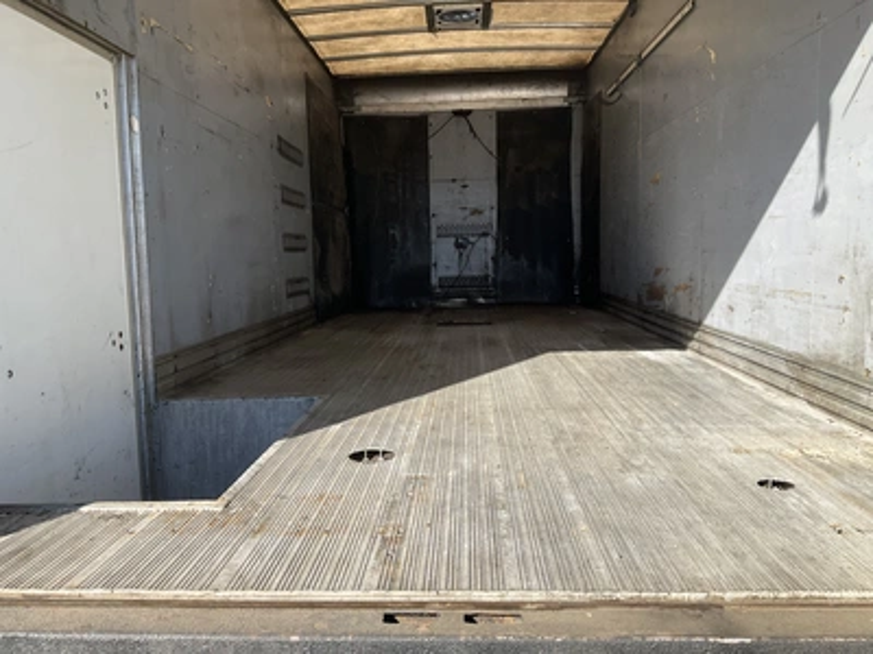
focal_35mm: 29
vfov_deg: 48.2
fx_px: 731
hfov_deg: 61.7
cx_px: 436
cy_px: 327
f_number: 1.8
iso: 25
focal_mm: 3
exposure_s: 1/666
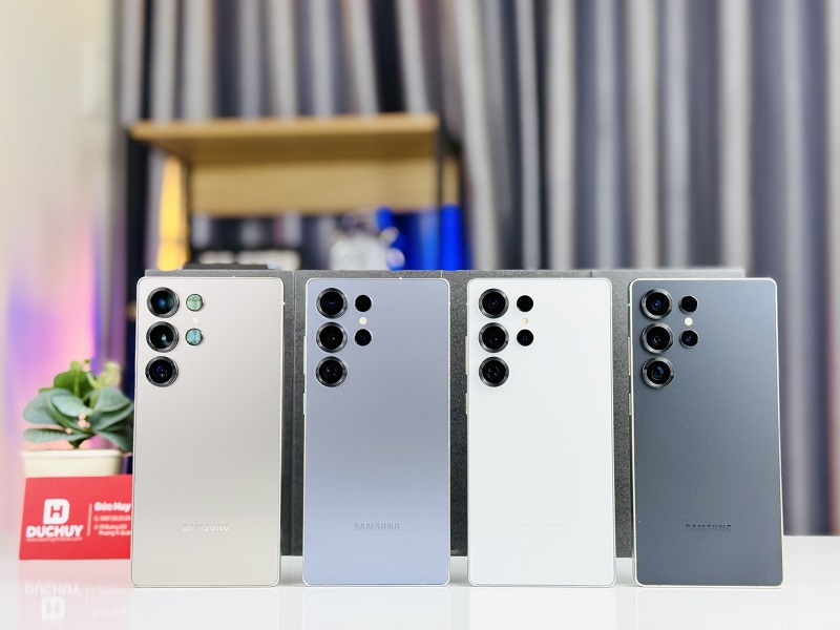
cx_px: 420
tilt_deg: +4.2
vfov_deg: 30.3
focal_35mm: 48
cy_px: 315
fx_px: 1165
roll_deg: -0.7
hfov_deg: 39.7
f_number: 1.78
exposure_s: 1/100
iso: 64
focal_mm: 6.76
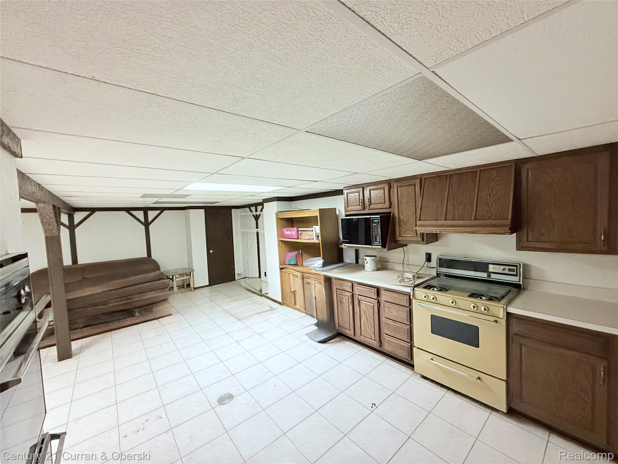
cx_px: 309
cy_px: 232
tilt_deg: -2.7
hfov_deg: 102.1
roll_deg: +2.3
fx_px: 250
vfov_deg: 85.7
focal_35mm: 14
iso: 640
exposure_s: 1/60
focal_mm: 2.22
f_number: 2.2
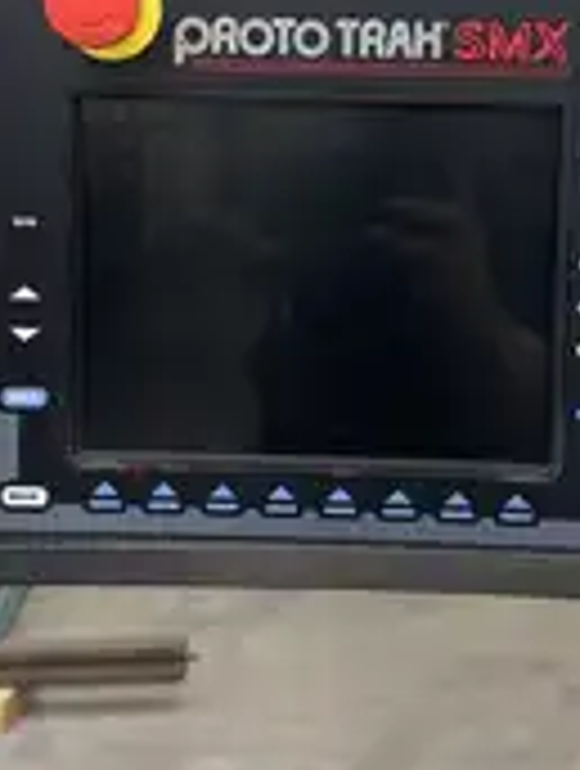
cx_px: 378
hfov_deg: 26.1
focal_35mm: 56
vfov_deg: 33.9
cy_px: 248
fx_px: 1246
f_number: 1.8
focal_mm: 6.8
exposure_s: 1/120
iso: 200
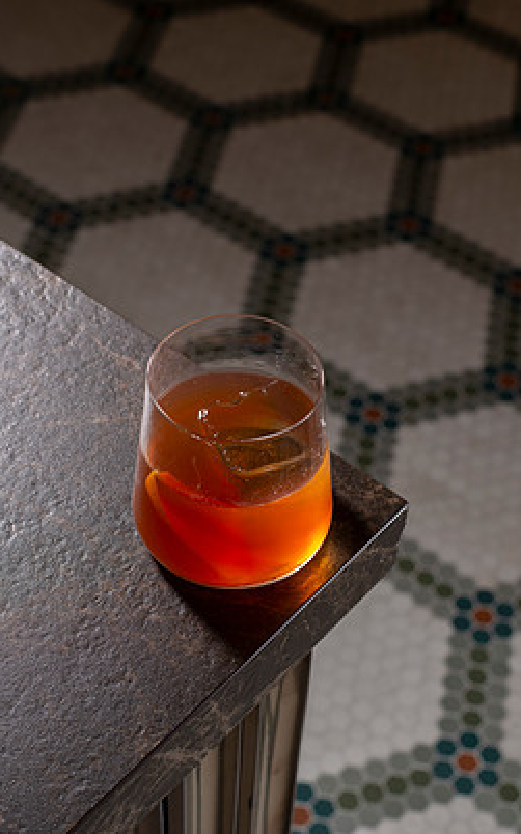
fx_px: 1296
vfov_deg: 35.7
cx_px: 239
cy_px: 448
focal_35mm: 57
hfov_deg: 22.7
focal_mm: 50
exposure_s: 1/200
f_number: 7.1
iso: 250
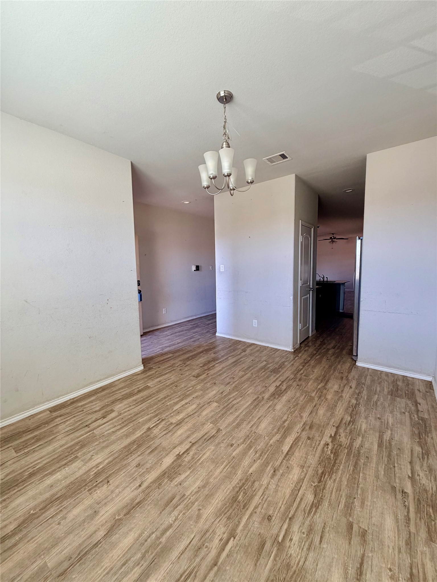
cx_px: 218
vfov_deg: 102.1
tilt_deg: -5.2
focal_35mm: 14
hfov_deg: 85.7
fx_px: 236
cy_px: 291
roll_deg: +1.6
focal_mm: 2.22
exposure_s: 1/121
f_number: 2.2
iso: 160
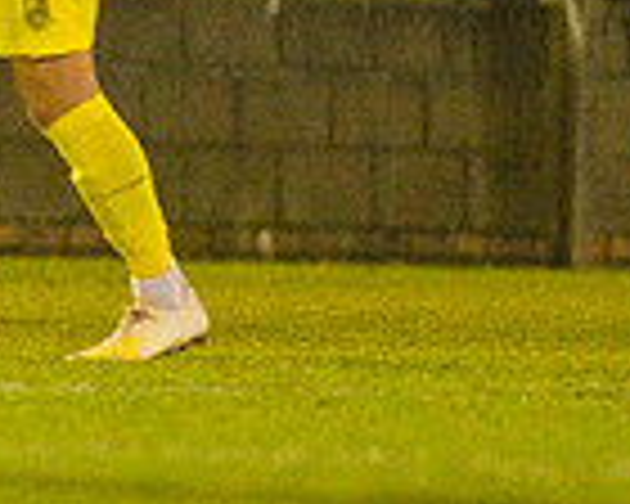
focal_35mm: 2048
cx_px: -206
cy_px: -130
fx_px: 38186
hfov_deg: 0.9
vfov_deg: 0.8
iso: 5000
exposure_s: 1/640
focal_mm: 300
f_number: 2.8
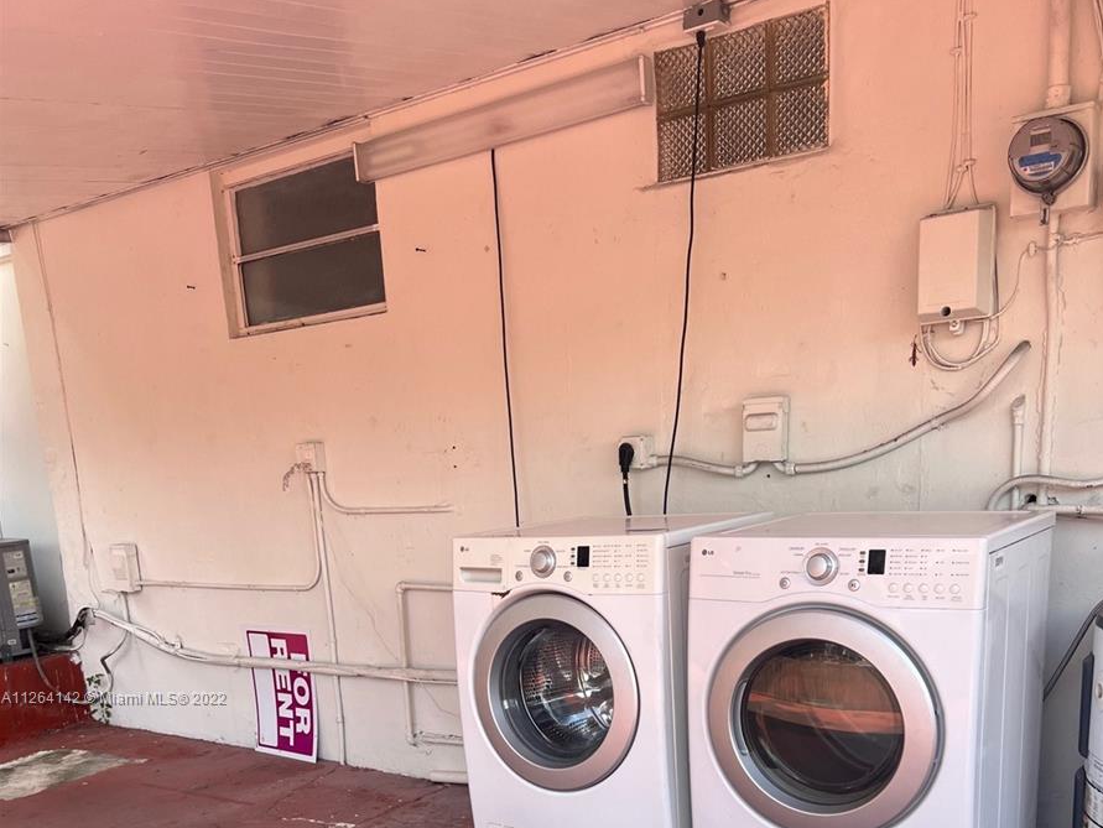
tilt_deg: -12.8
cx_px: 556
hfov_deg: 52.6
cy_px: 699
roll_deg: +5.0
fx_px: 1116
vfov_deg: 38.7
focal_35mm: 35
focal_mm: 5.7
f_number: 1.5
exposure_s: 1/894
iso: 50
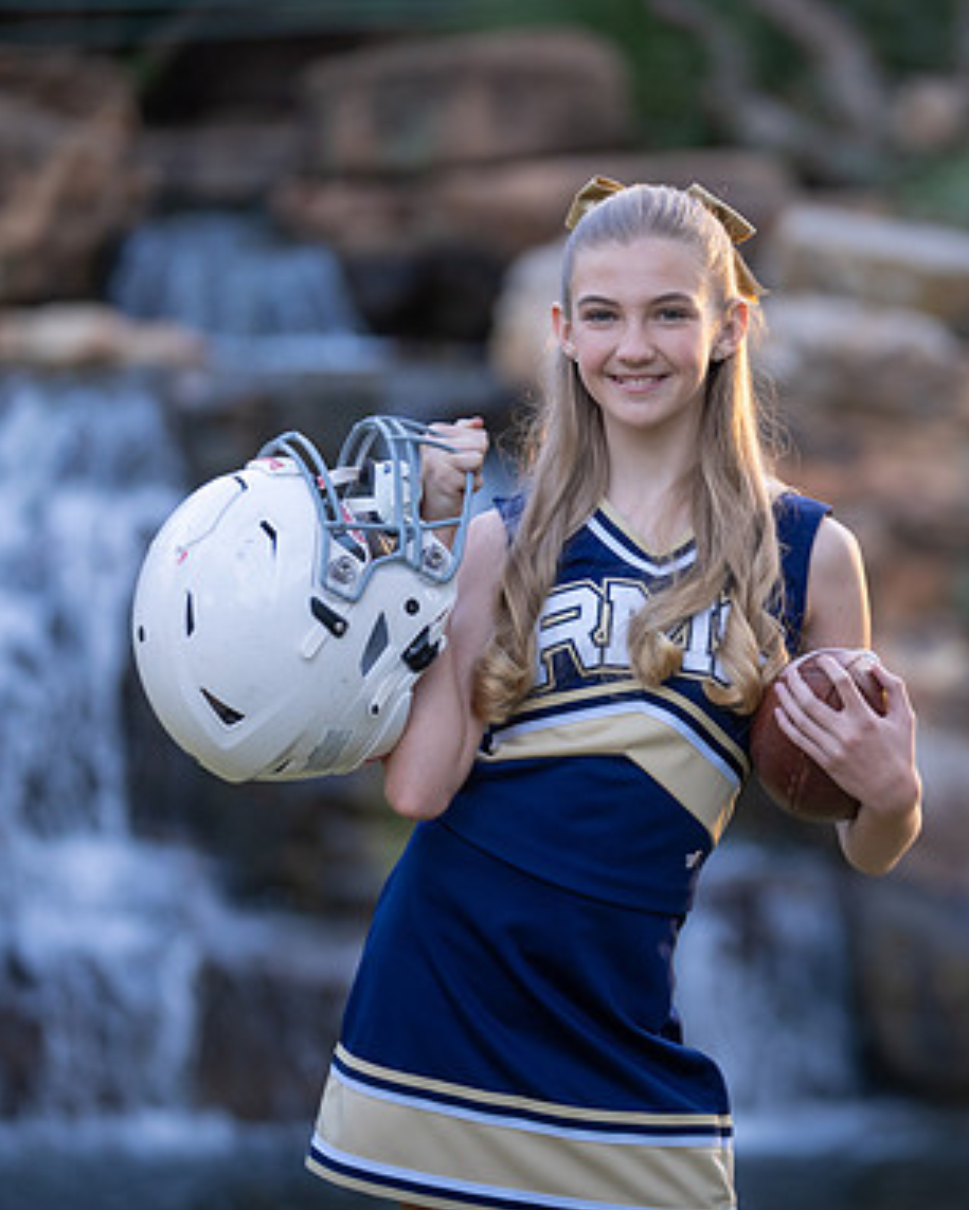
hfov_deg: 7.8
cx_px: 667
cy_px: 611
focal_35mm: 197
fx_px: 7059
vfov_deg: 9.8
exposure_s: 1/320
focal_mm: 138
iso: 640
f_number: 2.8
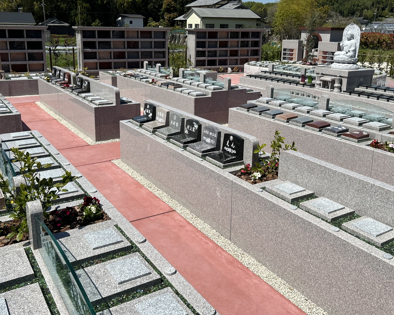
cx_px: 196
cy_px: 128
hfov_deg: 51.5
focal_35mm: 35
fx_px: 408
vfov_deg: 42.1
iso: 50
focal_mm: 5.7
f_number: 1.5
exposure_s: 1/7463
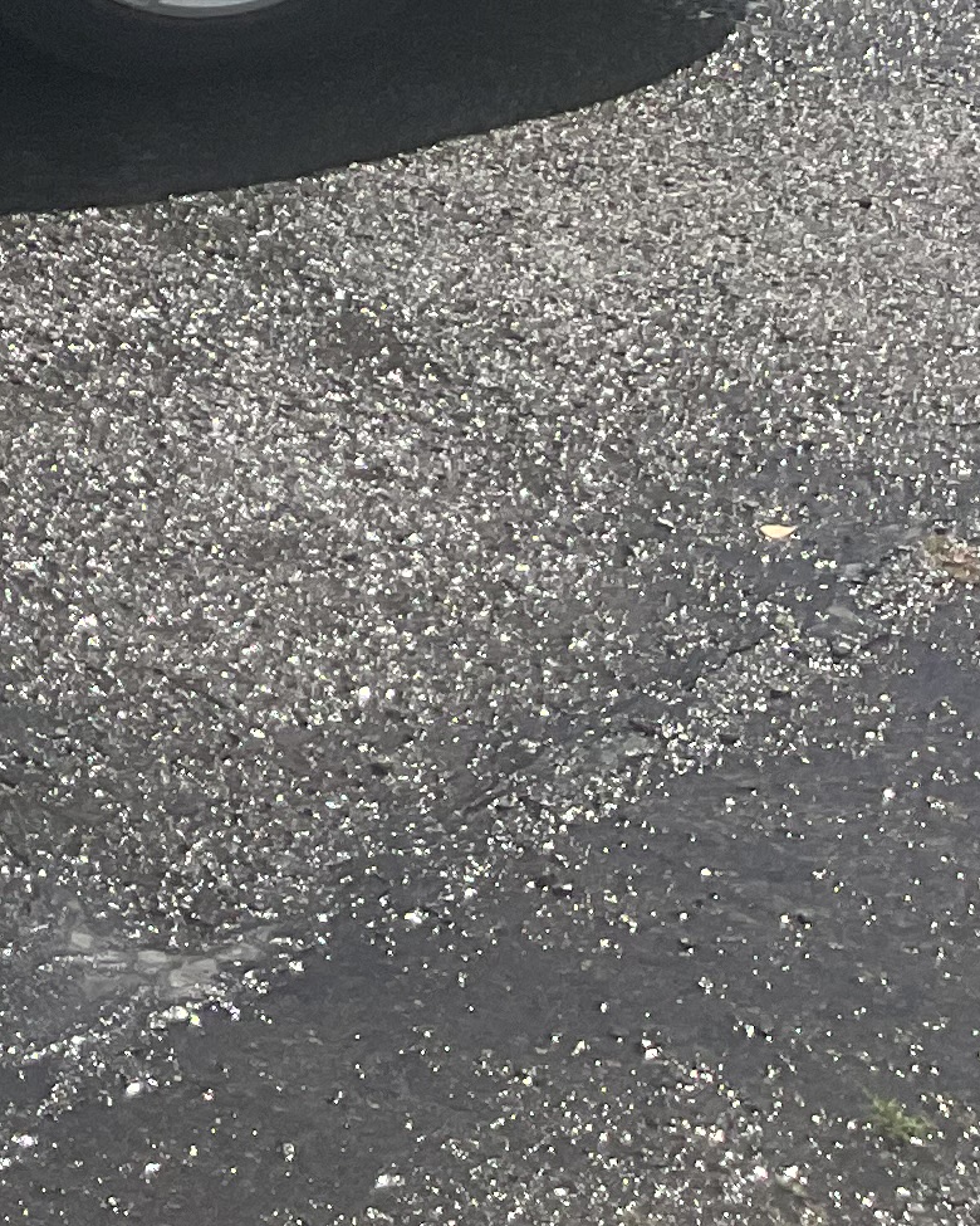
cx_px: -1289
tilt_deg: -11.5
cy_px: -594
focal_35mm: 117
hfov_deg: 11.2
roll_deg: +2.7
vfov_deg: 15.2
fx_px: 4242
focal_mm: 3
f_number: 1.8
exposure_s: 1/1848
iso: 16
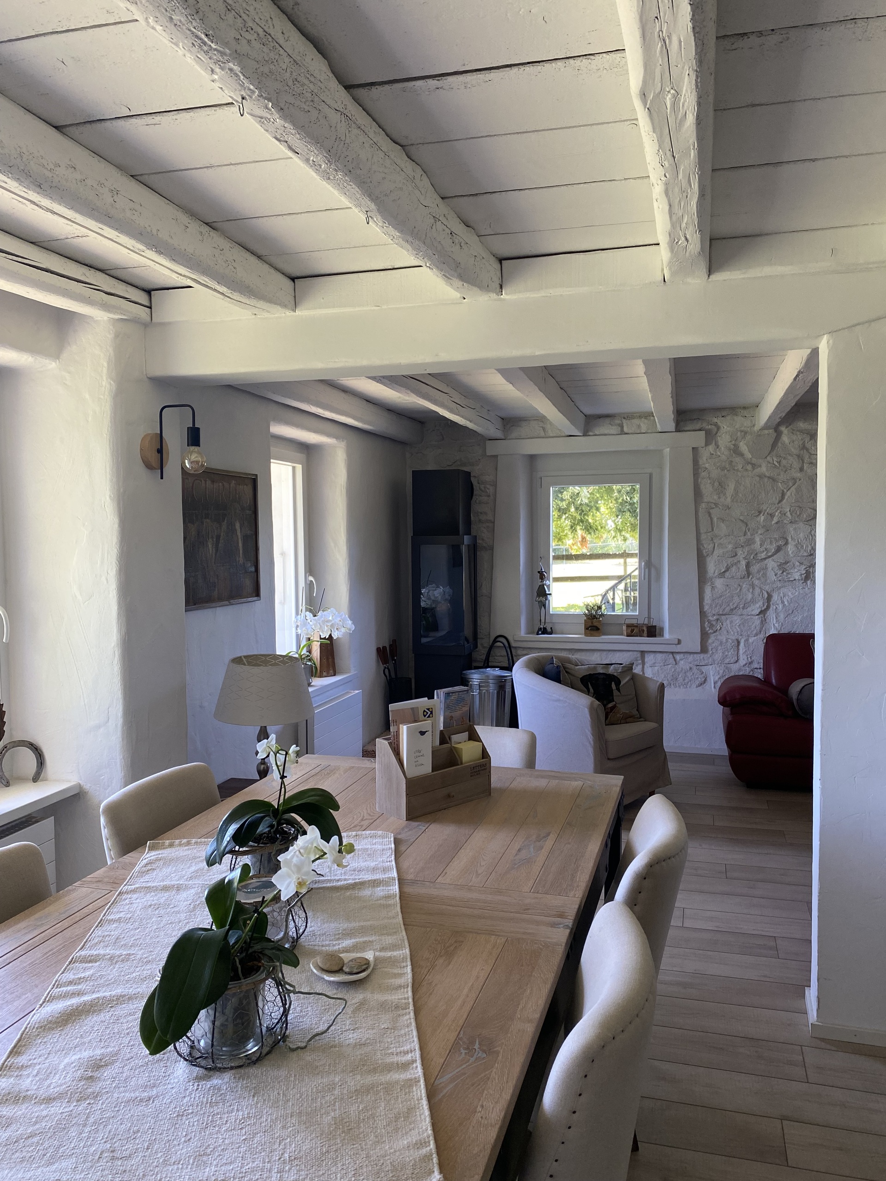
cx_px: 443
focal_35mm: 26
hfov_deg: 53.1
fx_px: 887
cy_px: 590
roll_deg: +0.0
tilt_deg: -2.9
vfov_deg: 67.3
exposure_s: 1/101
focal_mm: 4.25
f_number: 1.8
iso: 125
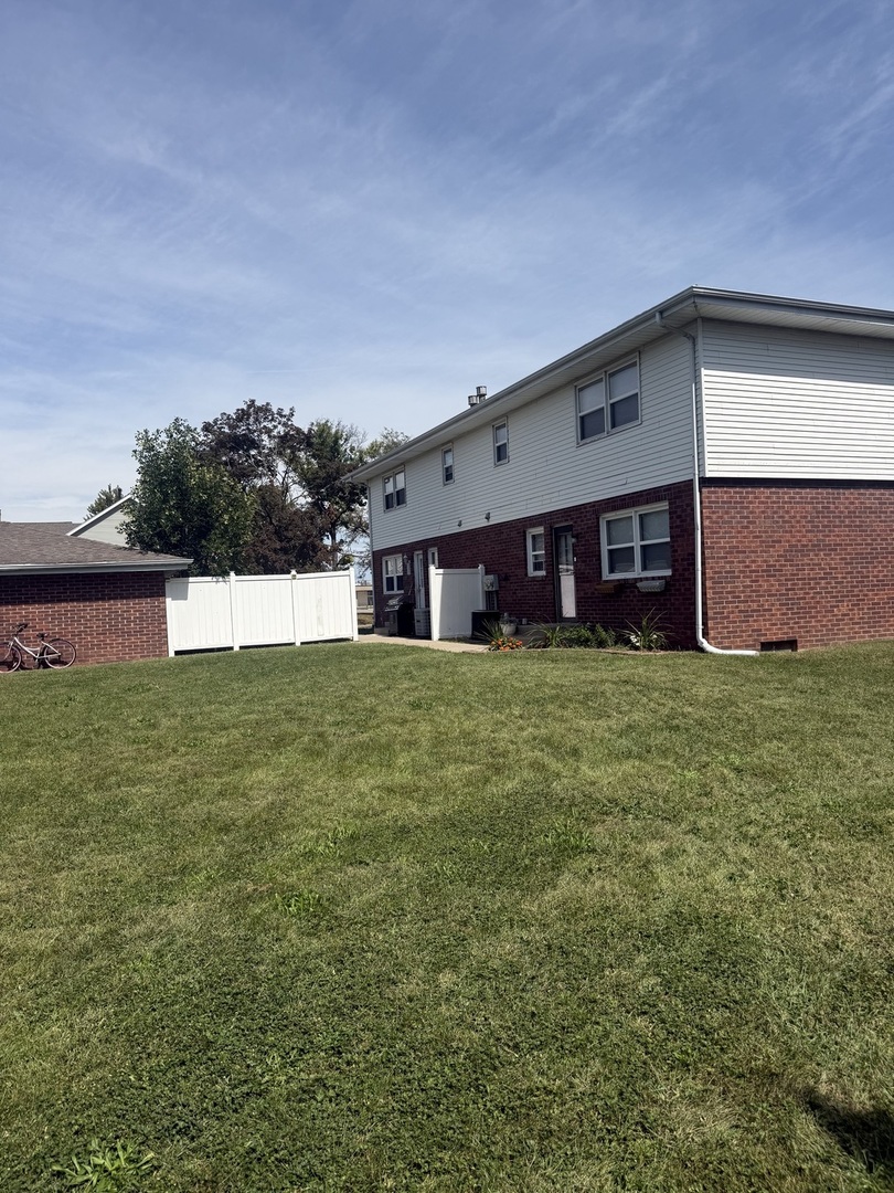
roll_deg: +2.9
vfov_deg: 71.6
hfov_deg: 56.8
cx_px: 447
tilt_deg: +1.4
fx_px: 826
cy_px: 596
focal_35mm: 24
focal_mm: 6.76
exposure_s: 1/6173
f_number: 1.78
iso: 80
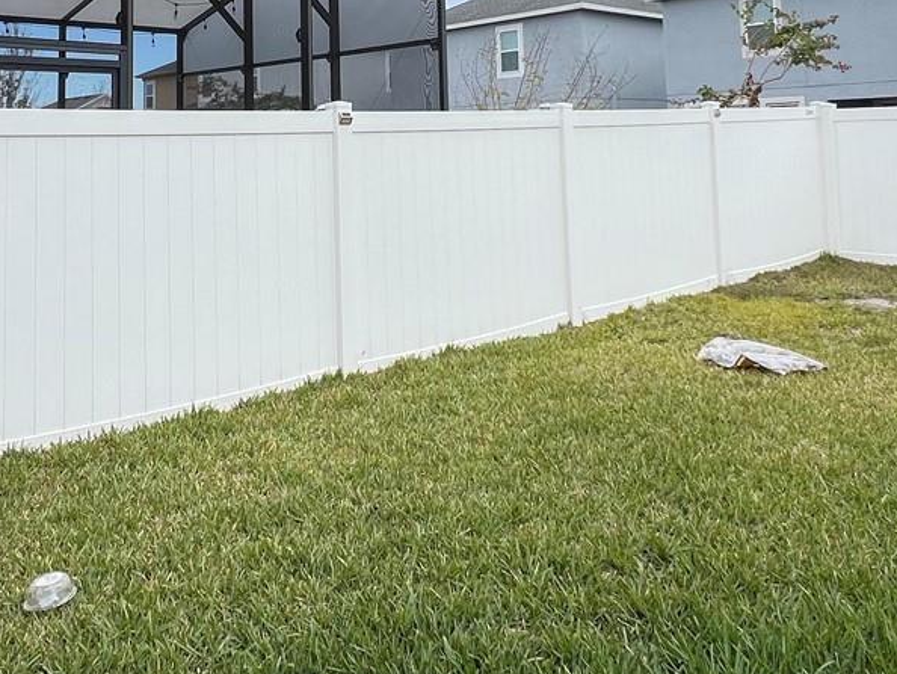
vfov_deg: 37.6
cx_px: 405
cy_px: 48
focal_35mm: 35
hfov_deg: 52.5
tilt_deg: +6.3
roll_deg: +2.1
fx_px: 907
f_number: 1.8
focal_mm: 1.57
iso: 32
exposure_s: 1/1033
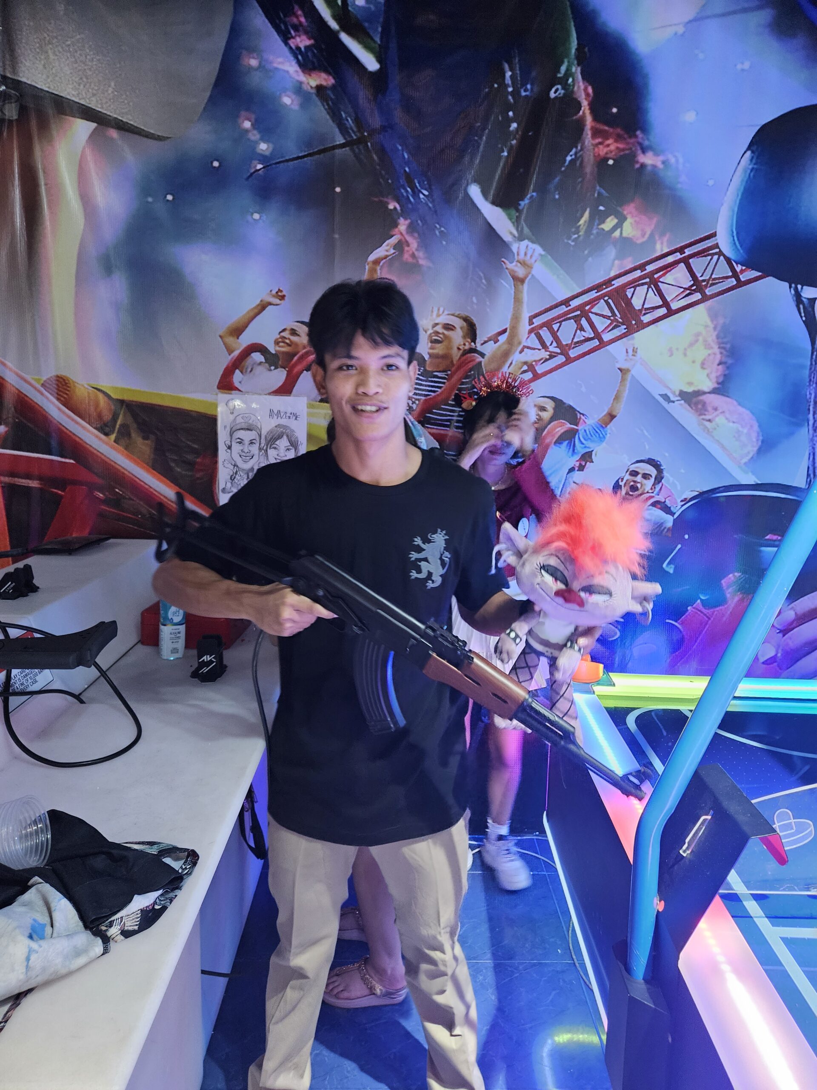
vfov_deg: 73.9
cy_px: 545
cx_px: 408
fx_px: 724
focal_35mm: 23
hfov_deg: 58.9
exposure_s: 1/33
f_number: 1.8
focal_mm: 5.4
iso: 500
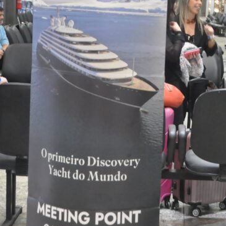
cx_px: 208
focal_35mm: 100
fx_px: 739
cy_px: 49
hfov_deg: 17.1
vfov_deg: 17.3
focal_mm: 28
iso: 2500
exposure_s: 1/60
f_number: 6.3
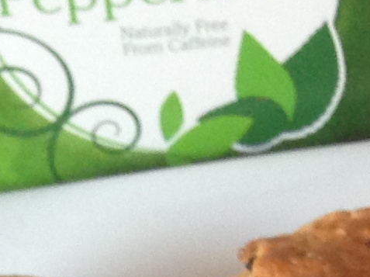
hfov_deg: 8.4
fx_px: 2414
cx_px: 695
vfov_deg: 6.2
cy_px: 698
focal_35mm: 226
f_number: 2.4
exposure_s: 1/20
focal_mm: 4.12
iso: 125
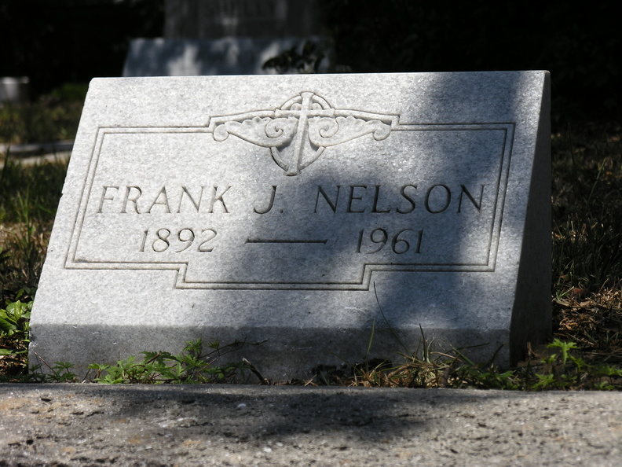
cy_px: 234
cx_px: 311
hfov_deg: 12.6
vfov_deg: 9.5
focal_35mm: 157
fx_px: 2821
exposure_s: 1/661
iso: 50
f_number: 4.4
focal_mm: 40
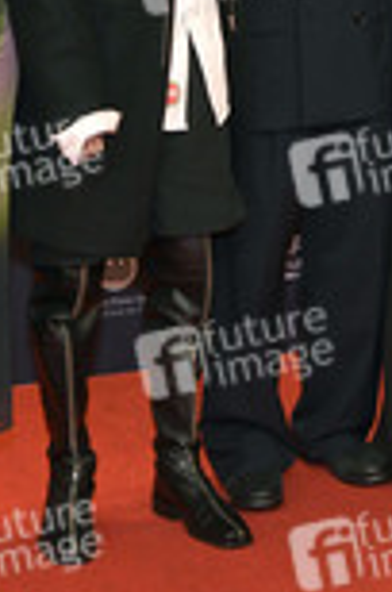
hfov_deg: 10.6
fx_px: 2116
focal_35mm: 129
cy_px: 65
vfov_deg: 15.7
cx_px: 286
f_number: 4
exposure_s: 1/320
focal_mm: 44
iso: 800
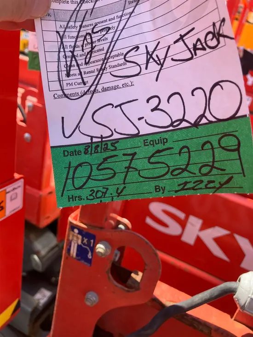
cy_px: 168
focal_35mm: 28
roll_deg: -13.3
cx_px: 126
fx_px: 273
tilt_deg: -22.9
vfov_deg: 63.4
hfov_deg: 49.8
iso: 32
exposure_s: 1/426
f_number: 1.8
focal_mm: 3.99
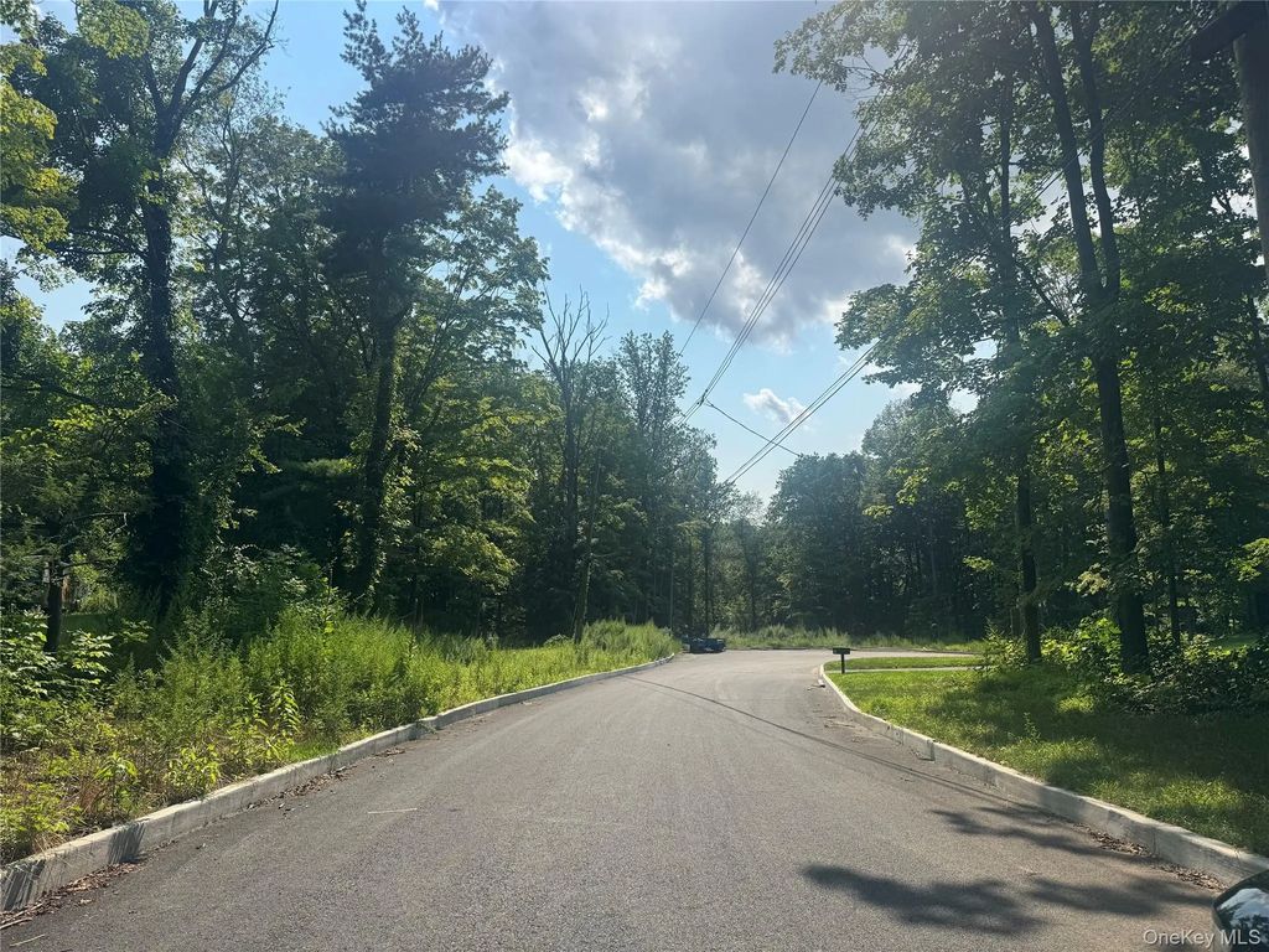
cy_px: 476
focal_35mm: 24
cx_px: 634
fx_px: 880
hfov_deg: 71.6
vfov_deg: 56.8
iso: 80
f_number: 1.78
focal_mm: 6.76
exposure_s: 1/7092
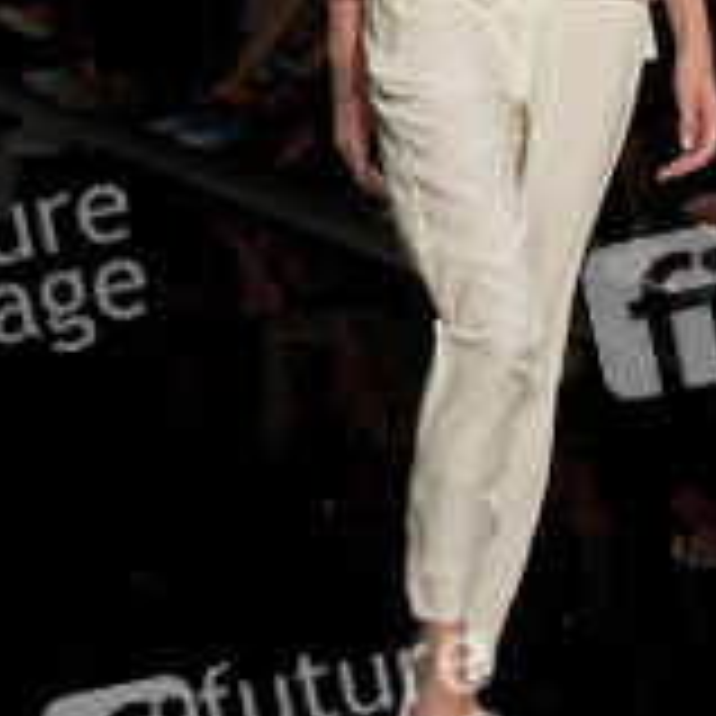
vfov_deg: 8.2
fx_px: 4984
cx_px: 405
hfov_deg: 8.2
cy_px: 68
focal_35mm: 213
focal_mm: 100
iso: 1600
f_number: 6.3
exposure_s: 1/200
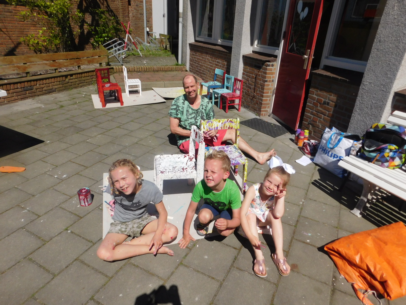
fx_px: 270
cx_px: 203
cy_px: 152
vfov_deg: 58.9
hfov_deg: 73.9
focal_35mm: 23
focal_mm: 4
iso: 125
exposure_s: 1/800
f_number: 6
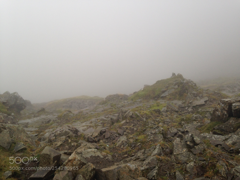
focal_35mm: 33
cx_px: 120
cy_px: 90
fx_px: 229
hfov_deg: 55.4
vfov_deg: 42.9
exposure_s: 1/233
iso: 50
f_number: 2.4
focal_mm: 4.12
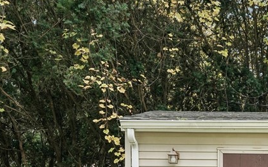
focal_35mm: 42
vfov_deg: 26.6
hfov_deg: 42.1
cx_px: 256
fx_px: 307
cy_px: 207
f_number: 8
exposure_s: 1/30
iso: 160
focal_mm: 16
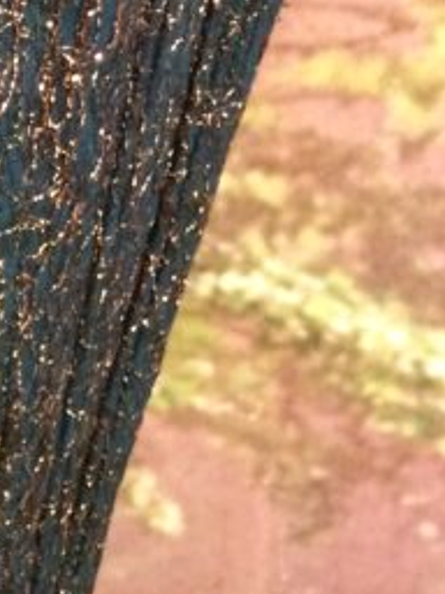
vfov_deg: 16.2
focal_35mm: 116
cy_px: 740
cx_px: -440
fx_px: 1988
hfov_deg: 11.5
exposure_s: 1/17
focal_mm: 4.15
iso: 320
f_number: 2.2
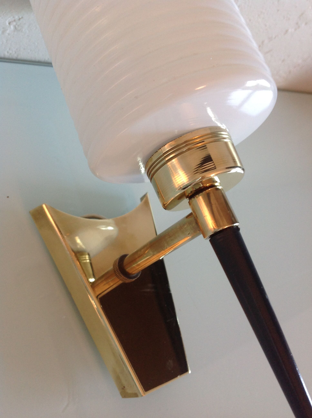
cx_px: 156
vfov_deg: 52.7
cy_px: 209
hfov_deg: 40.6
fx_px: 422
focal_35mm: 35
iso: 80
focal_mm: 4.28
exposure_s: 1/15
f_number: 2.4
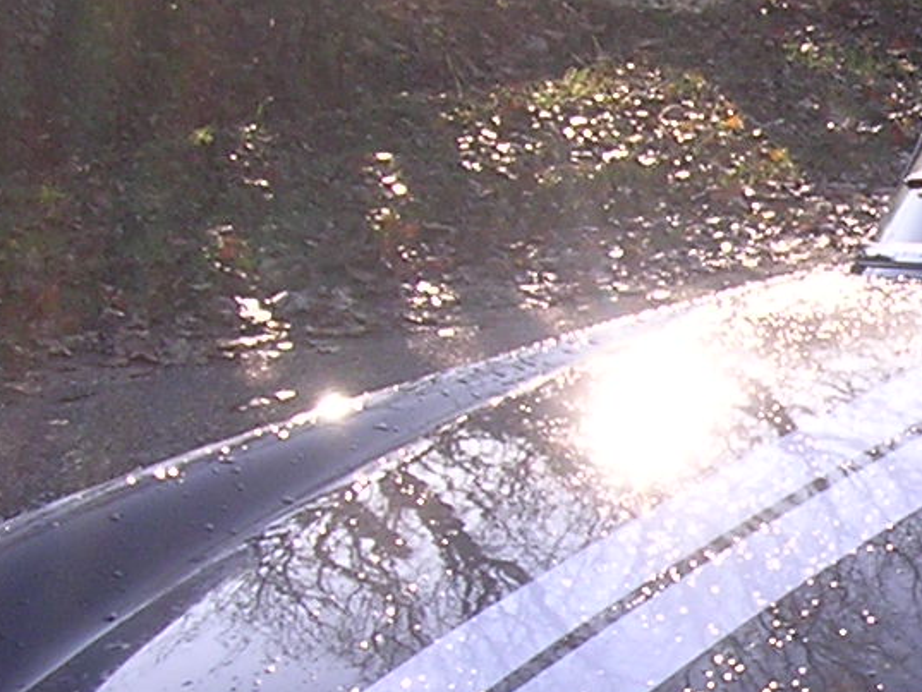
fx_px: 3863
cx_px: 1197
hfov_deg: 13.1
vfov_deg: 10.2
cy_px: 642
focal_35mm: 145
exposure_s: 1/358
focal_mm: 5.8
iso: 100
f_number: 2.8
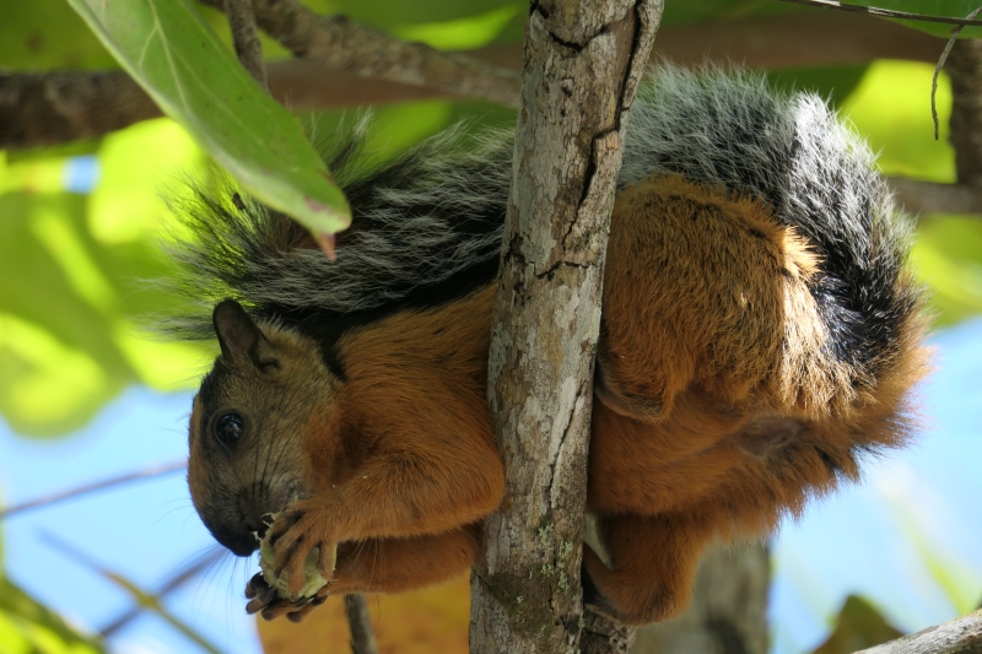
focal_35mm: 355
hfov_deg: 5.8
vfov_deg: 3.9
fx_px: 9681
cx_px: 491
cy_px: 327
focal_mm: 130.2
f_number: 6.4
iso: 250
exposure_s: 1/125
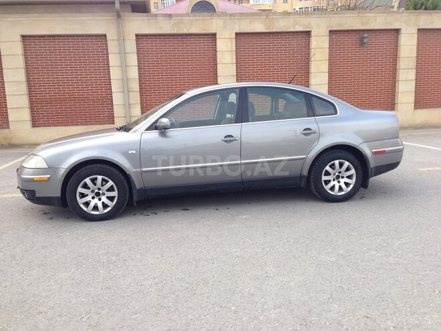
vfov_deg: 42.9
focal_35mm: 33
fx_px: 420
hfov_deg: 55.4
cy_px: 166
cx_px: 220
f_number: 2.4
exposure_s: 1/212
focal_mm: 4.12
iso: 50
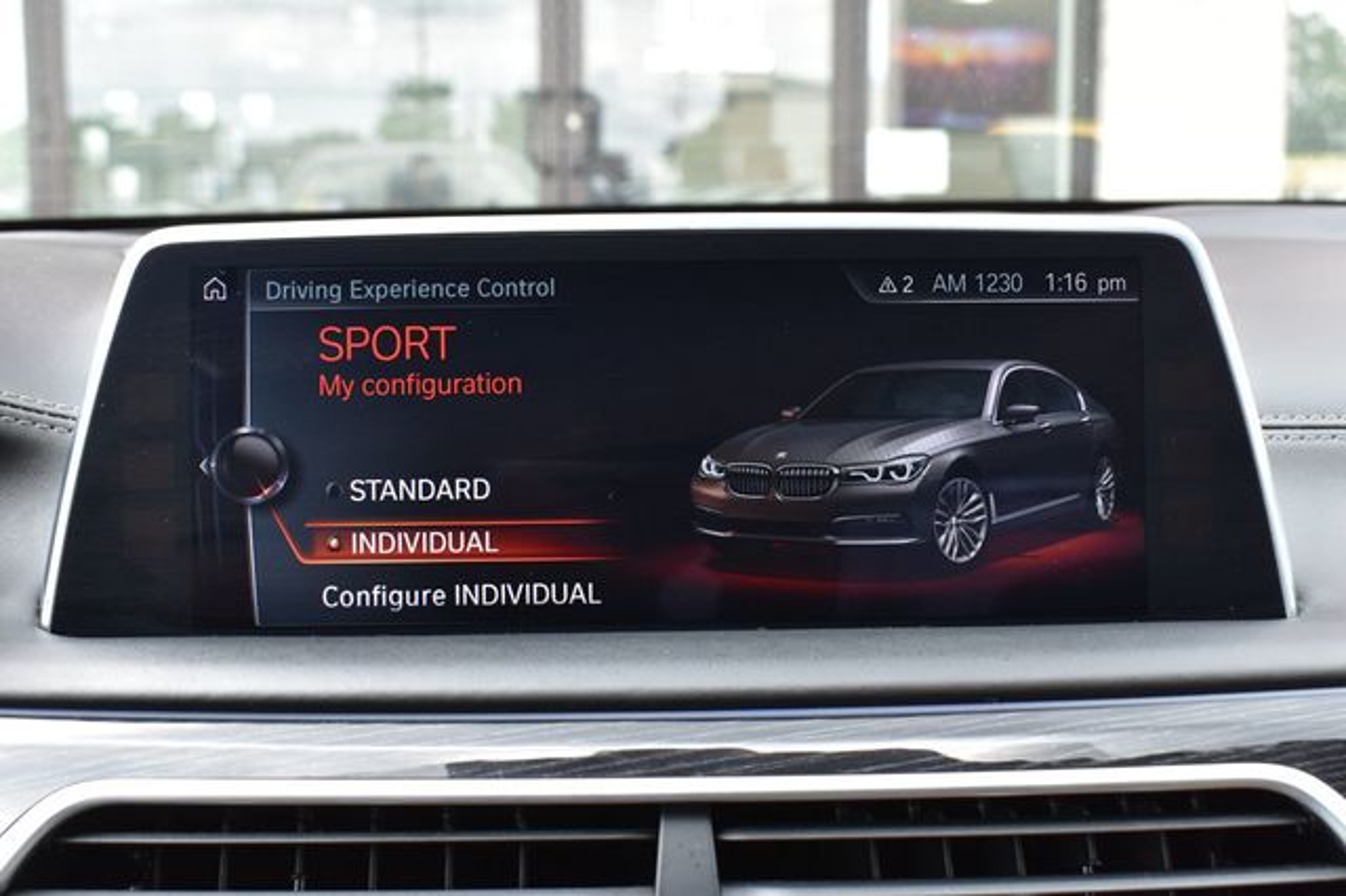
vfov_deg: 30.8
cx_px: 673
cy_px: 448
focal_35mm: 44
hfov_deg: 45.0
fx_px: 1626
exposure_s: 1/50
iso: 400
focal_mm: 29
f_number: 8
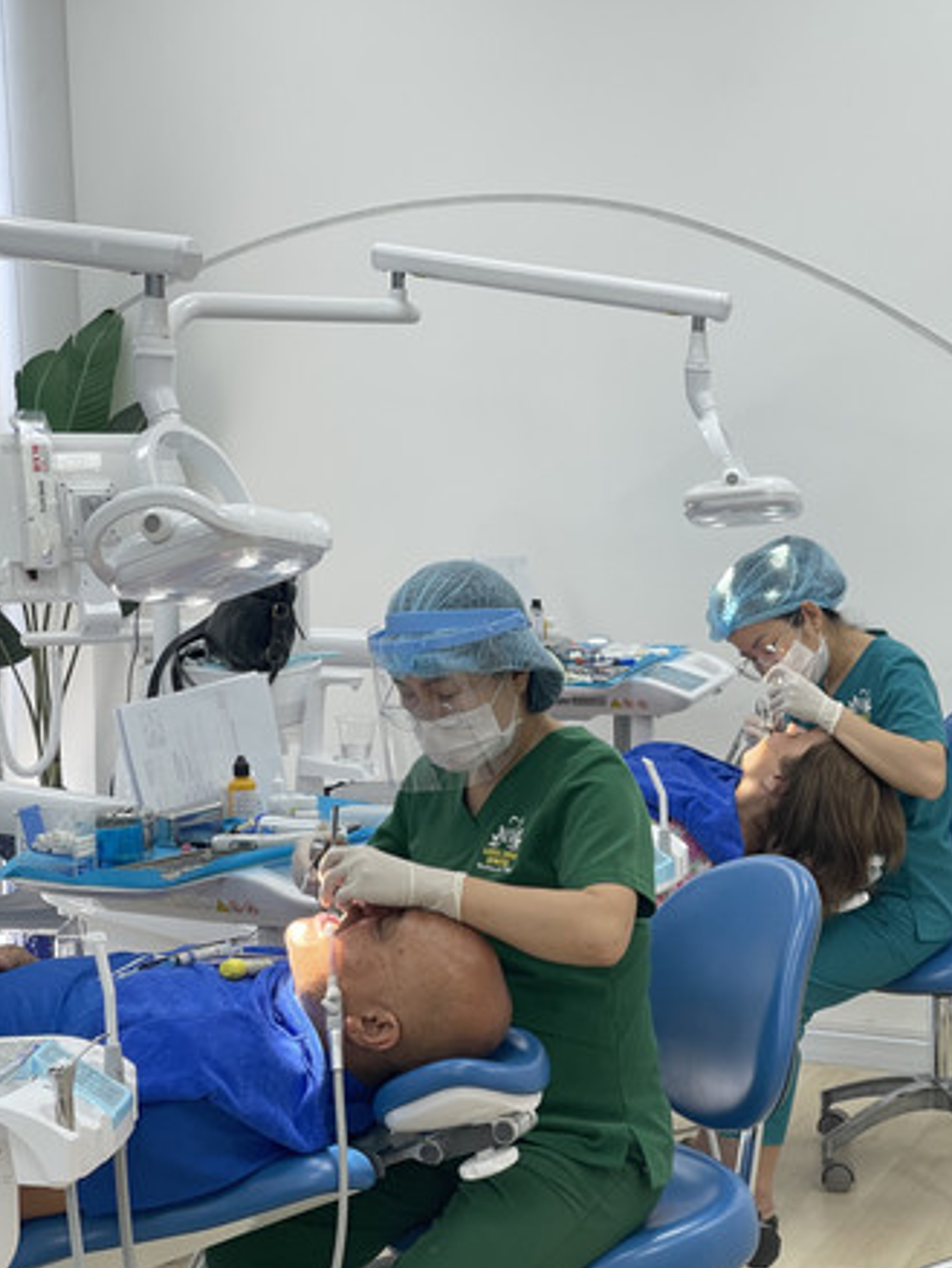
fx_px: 2674
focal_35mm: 73
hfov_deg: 20.2
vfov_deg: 26.7
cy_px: 669
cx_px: 528
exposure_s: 1/100
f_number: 2.2
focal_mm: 7.5
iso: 50
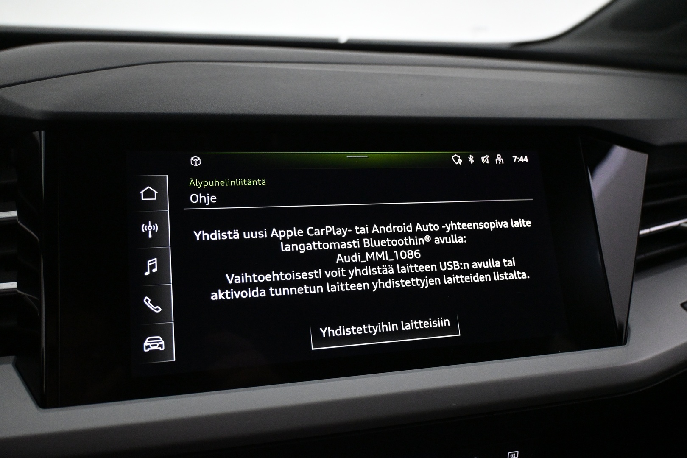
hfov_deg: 59.5
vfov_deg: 41.7
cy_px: 229
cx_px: 344
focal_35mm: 32
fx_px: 601
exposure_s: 1/160
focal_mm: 21
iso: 4000
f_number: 4
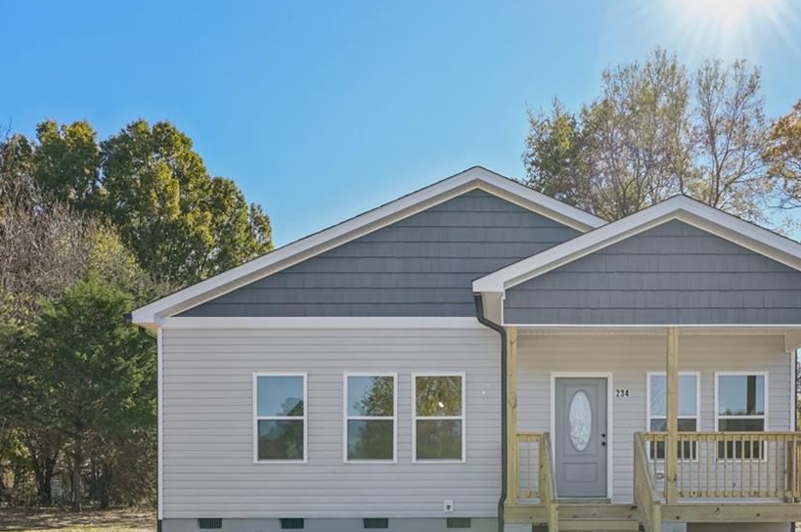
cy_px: 321
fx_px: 667
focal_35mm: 30
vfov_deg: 43.3
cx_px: 497
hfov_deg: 61.2
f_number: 9
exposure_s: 1/250
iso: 200
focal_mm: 24
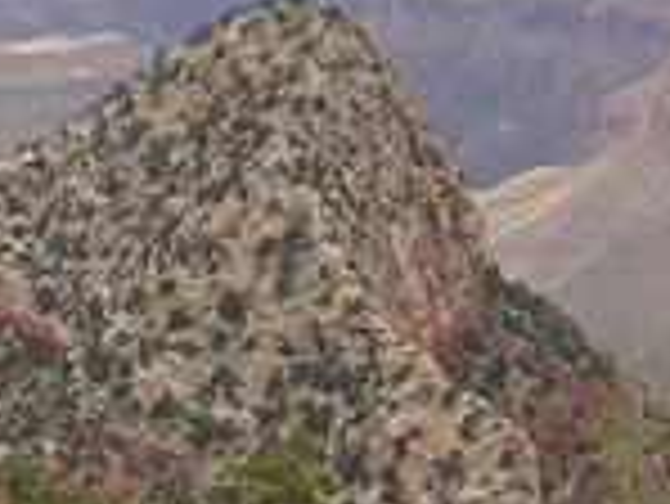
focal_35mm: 163
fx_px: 3157
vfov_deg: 9.1
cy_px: 22
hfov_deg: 11.8
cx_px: -148
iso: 50
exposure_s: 1/223
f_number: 2.8
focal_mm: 5.8
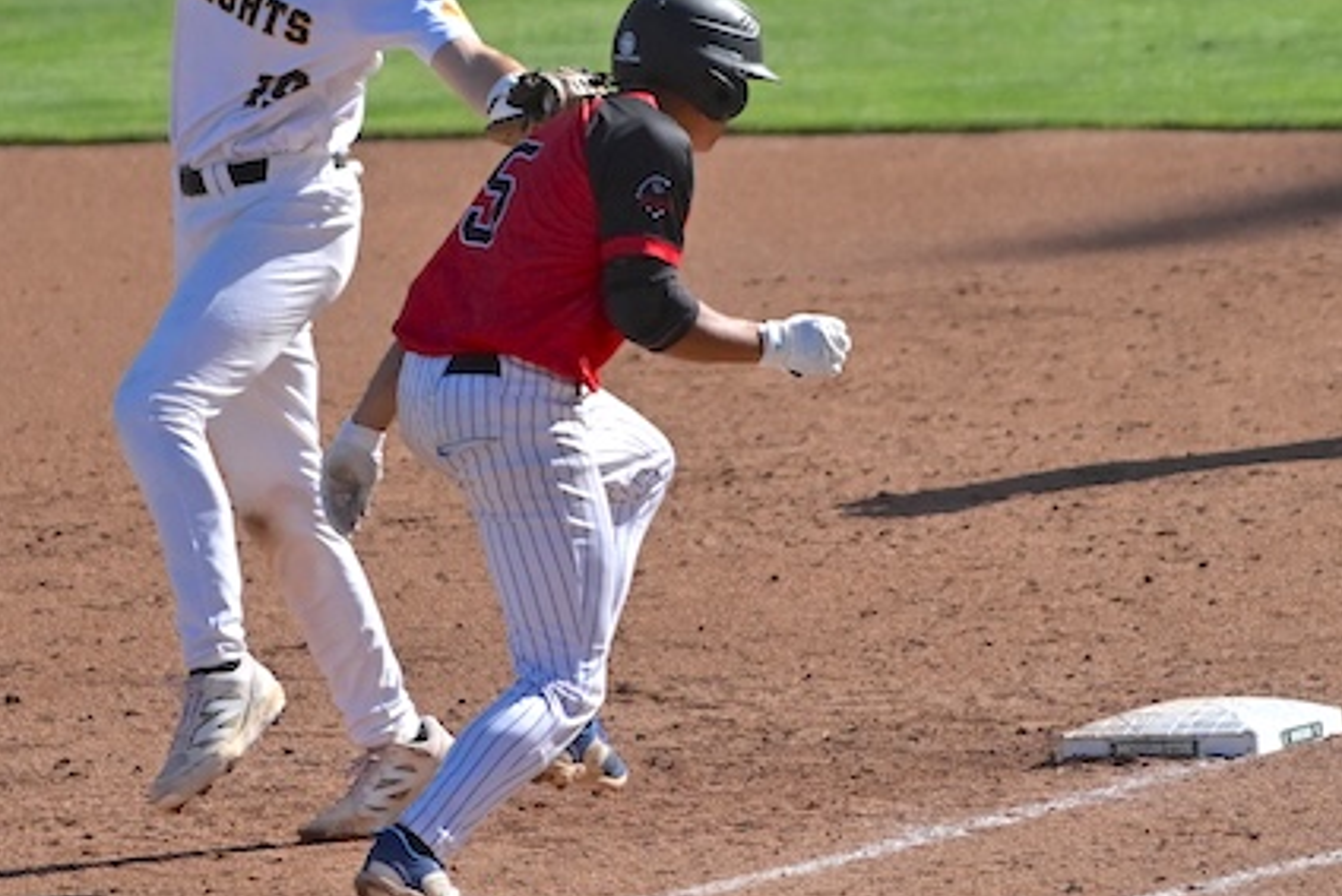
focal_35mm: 283
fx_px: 10553
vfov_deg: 4.9
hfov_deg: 7.3
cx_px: 475
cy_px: 347
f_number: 3.5
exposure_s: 1/13000
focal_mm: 200
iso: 640
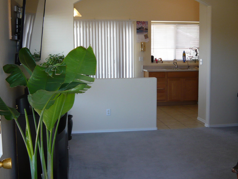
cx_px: 134
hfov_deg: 38.8
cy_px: 91
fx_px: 337
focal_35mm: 49
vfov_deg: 29.7
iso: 100
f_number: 2.8
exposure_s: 1/30
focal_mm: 5.5
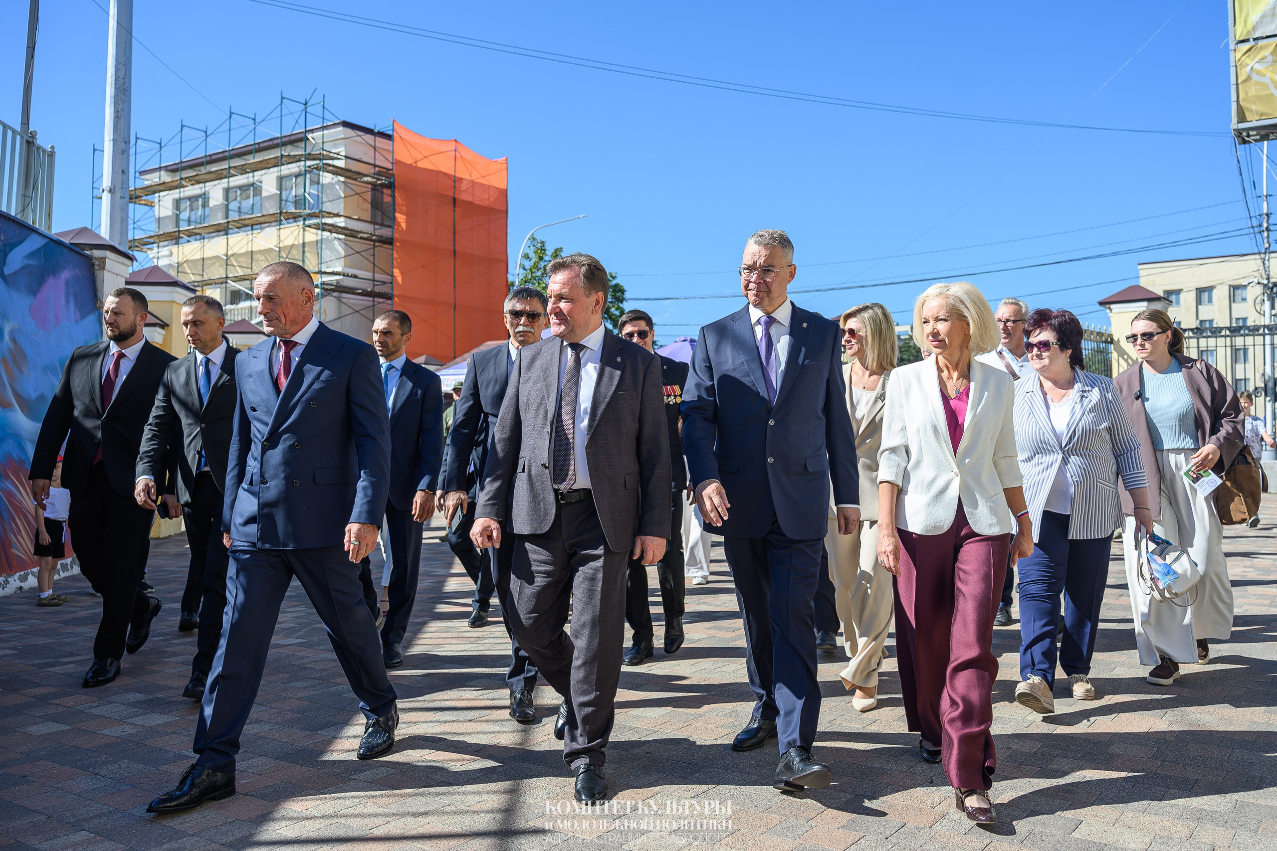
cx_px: 680
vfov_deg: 43.8
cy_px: 398
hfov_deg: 62.2
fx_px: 1058
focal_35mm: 30
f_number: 3.5
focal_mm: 28
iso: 100
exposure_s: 1/800
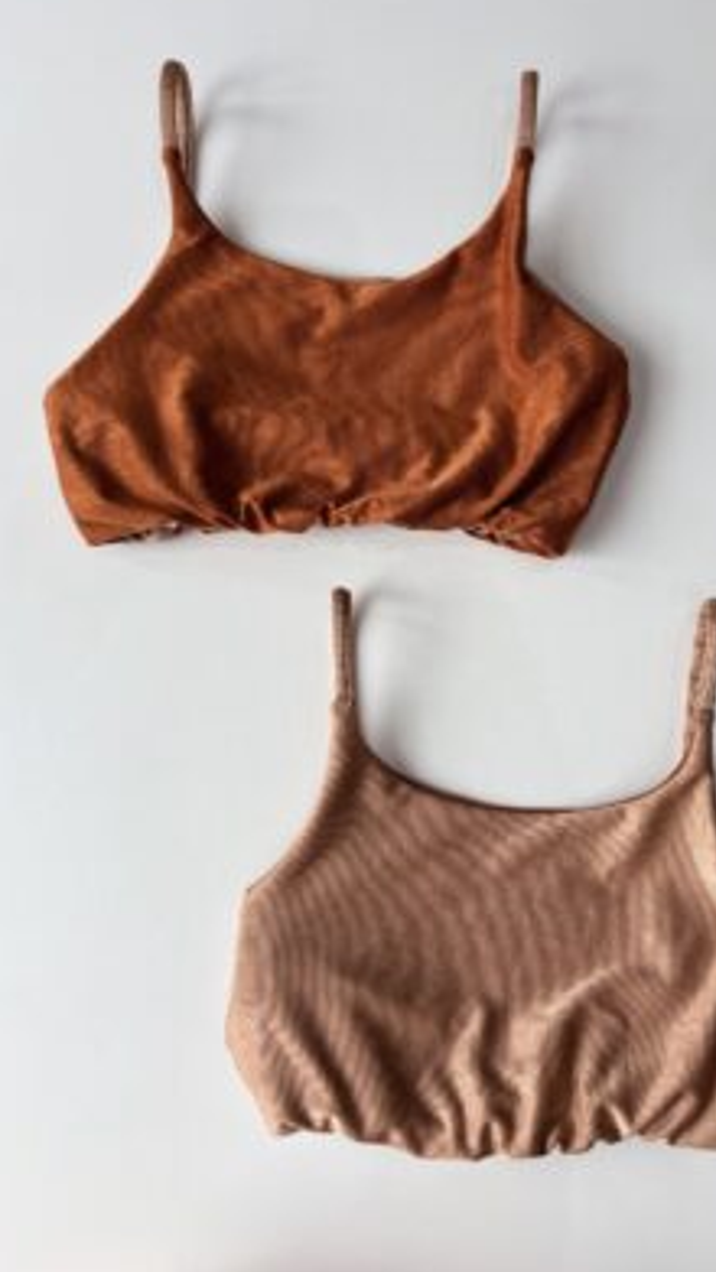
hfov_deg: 39.9
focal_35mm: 29
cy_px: 628
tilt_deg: -84.5
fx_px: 979
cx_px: 452
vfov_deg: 66.1
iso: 50
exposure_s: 1/456
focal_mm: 5.96
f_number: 1.6
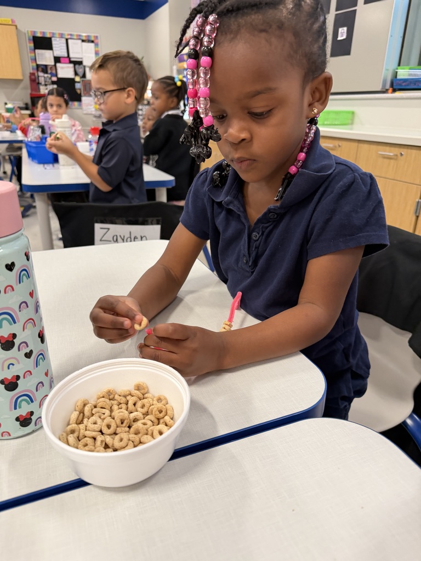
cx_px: 210
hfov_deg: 56.8
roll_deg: -0.3
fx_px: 389
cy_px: 280
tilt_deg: -25.9
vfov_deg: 71.6
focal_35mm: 24
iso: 200
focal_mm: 6.76
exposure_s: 1/60
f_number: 1.78
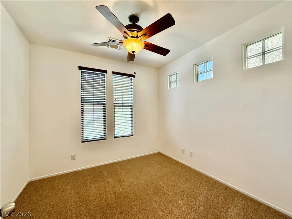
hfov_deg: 102.1
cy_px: 110
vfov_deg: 85.7
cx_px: 146
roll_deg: +0.2
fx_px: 118
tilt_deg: +1.9
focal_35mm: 14
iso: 100
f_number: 2.2
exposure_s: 1/120
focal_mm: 2.22
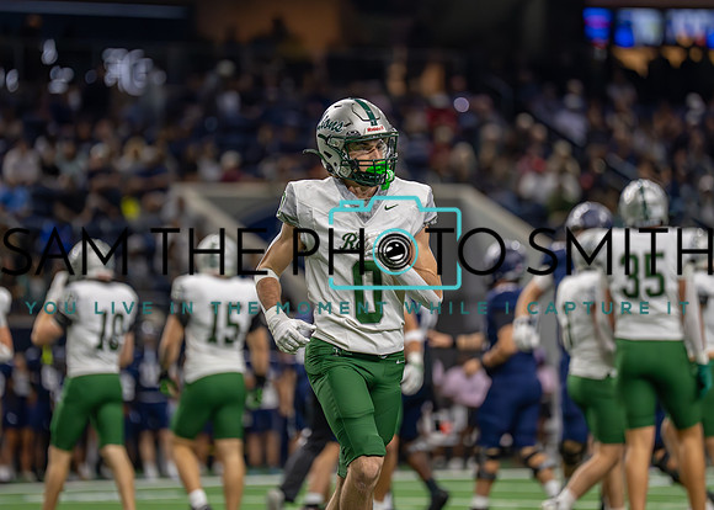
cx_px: 357
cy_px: 222
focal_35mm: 249
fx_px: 5050
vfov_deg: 5.8
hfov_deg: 8.1
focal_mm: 200
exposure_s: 1/1600
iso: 4000
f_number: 2.8
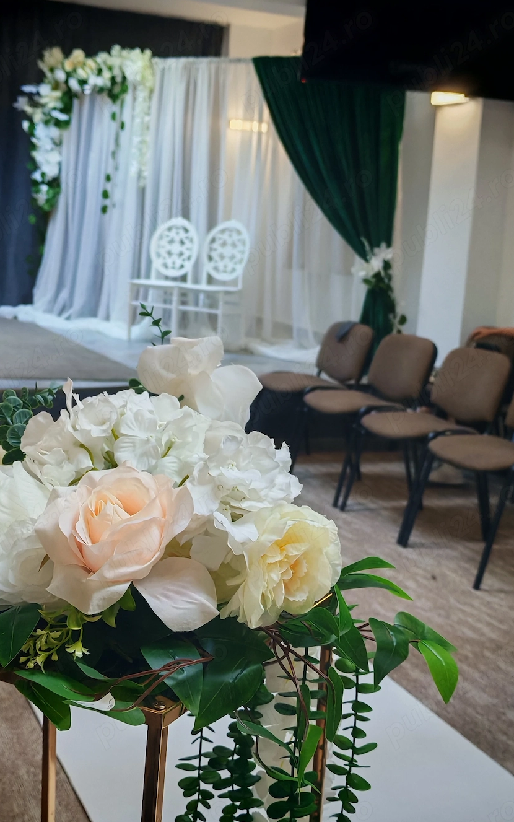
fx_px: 1098
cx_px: 233
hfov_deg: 26.3
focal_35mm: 49
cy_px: 410
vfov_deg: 41.0
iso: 250
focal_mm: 5.52
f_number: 1.95
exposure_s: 1/100
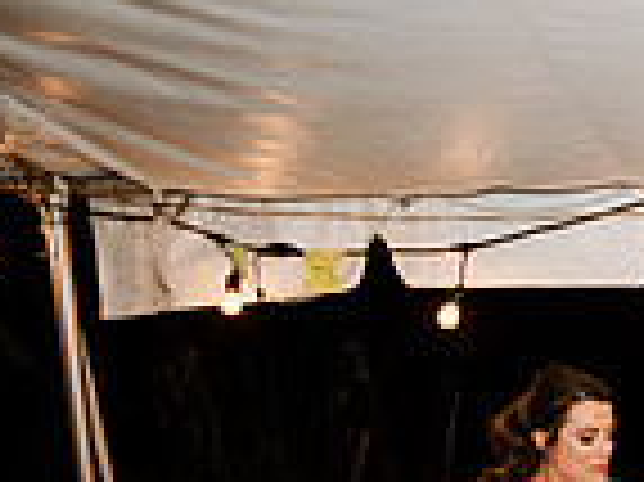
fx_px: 2621
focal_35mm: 141
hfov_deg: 12.8
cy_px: 759
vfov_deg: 10.1
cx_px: 1135
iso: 500
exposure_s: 1/160
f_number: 2
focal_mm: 35
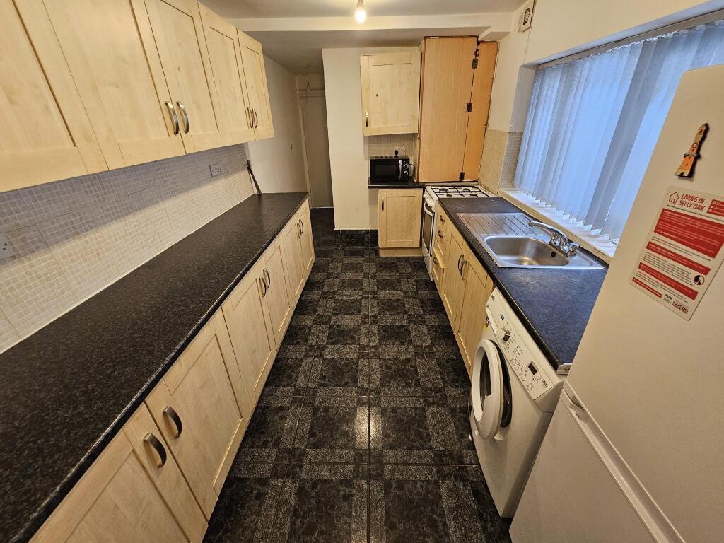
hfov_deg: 106.2
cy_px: 272
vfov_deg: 89.9
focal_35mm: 13
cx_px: 362
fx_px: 272
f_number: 2.2
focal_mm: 2.2
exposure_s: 1/50
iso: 320
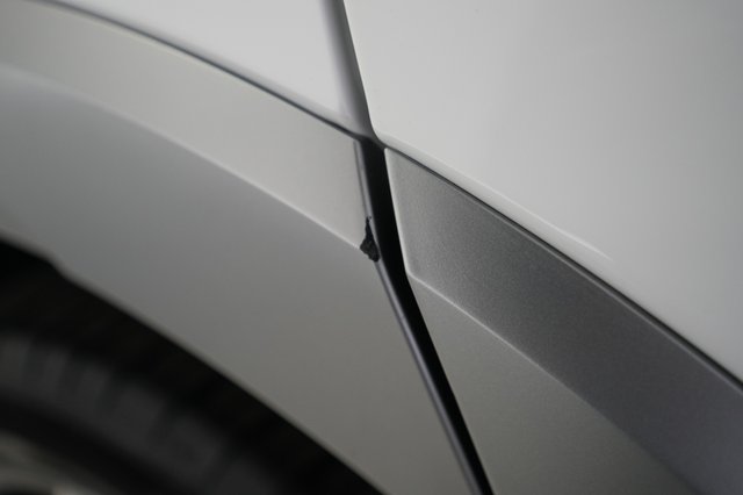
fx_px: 557
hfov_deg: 67.4
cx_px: 372
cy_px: 248
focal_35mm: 27
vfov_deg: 47.9
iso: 1600
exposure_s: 1/160
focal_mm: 27
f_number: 2.8
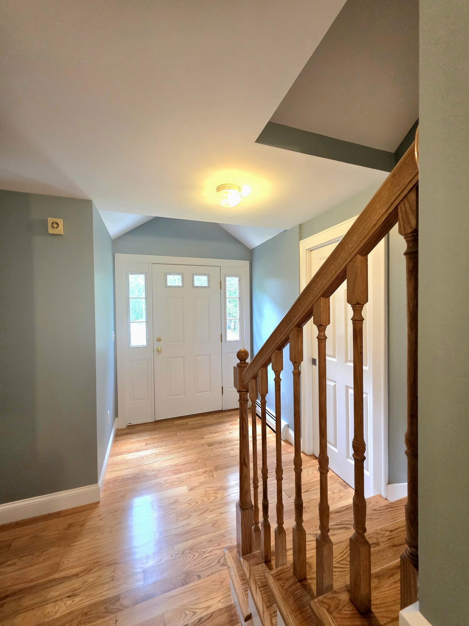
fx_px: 235
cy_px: 313
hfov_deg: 89.9
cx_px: 234
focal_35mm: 13
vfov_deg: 106.2
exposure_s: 1/60.2
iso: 200
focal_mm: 2.2
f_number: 1.9
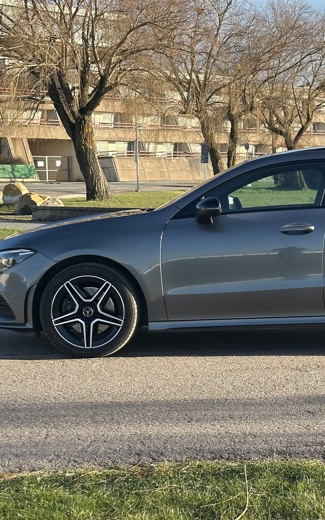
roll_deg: +0.2
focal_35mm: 78
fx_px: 1106
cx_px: 303
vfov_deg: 26.5
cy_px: 290
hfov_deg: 16.5
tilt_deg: -6.7
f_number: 1.78
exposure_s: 1/1085
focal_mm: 6.86
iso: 64
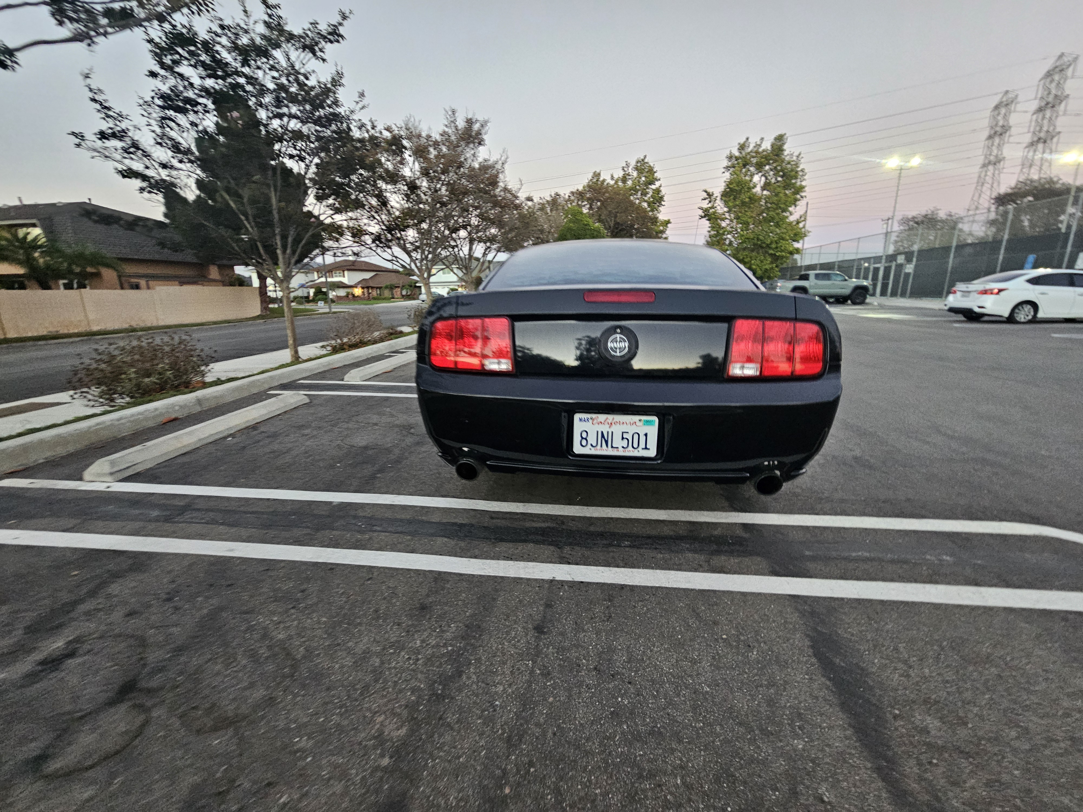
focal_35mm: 13
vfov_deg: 89.9
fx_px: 407
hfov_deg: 106.2
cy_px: 406
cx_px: 542
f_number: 2.2
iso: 320
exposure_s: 1/30
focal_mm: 2.2
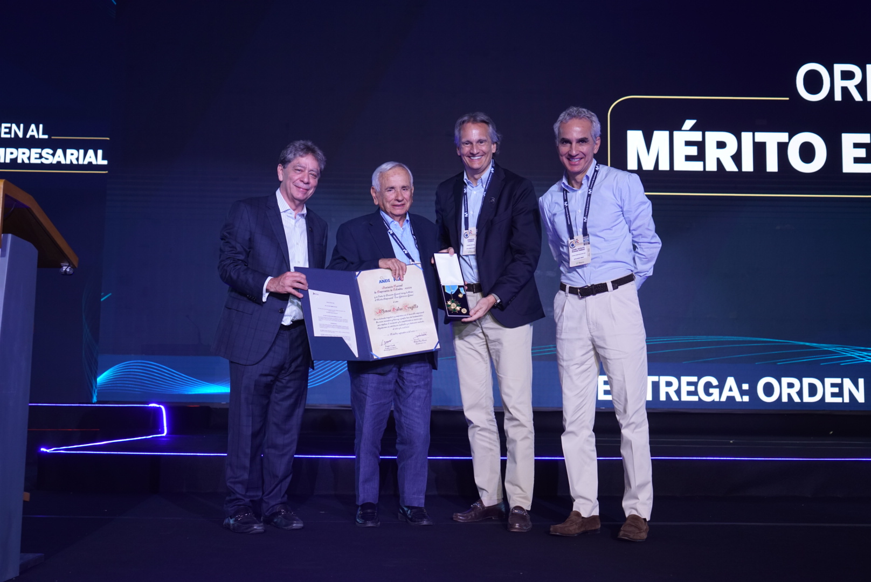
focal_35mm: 39
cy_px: 291
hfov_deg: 49.5
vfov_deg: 34.3
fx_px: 944
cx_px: 436
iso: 1250
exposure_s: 1/125
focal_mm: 39
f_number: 5
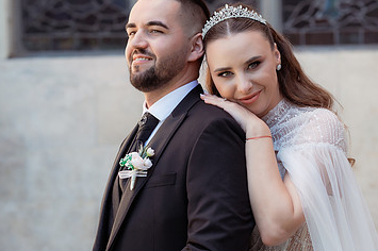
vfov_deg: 9.8
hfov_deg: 14.8
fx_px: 1458
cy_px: 164
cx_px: 143
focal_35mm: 139
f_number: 3.5
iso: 200
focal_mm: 85
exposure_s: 1/320
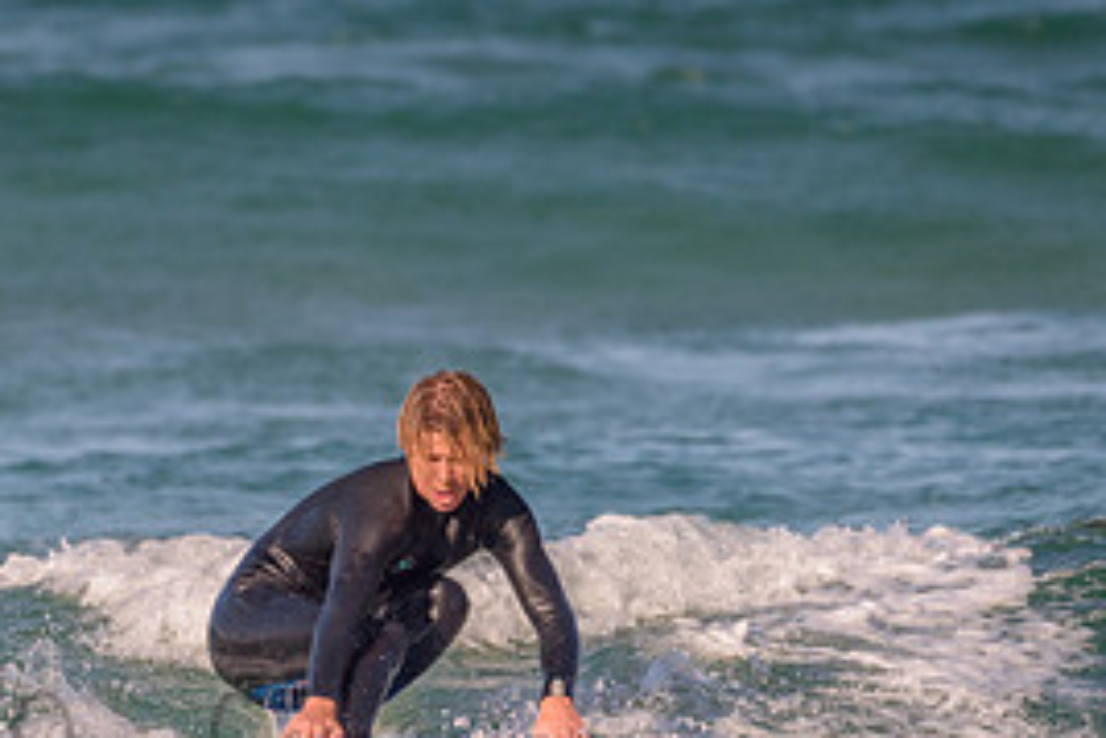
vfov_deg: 1.0
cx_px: 366
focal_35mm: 1325
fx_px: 40727
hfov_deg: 1.6
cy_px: 548
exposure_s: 1/2000
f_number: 5.6
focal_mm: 500
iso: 250
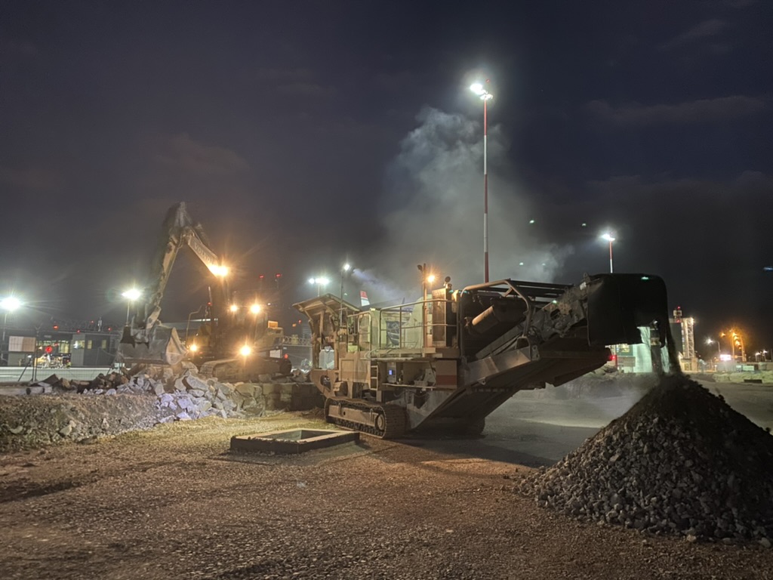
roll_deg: -0.4
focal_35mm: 26
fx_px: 581
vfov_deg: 53.1
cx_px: 386
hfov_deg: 67.3
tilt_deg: +8.5
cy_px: 290
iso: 800
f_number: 1.8
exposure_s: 1/22
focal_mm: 4.25
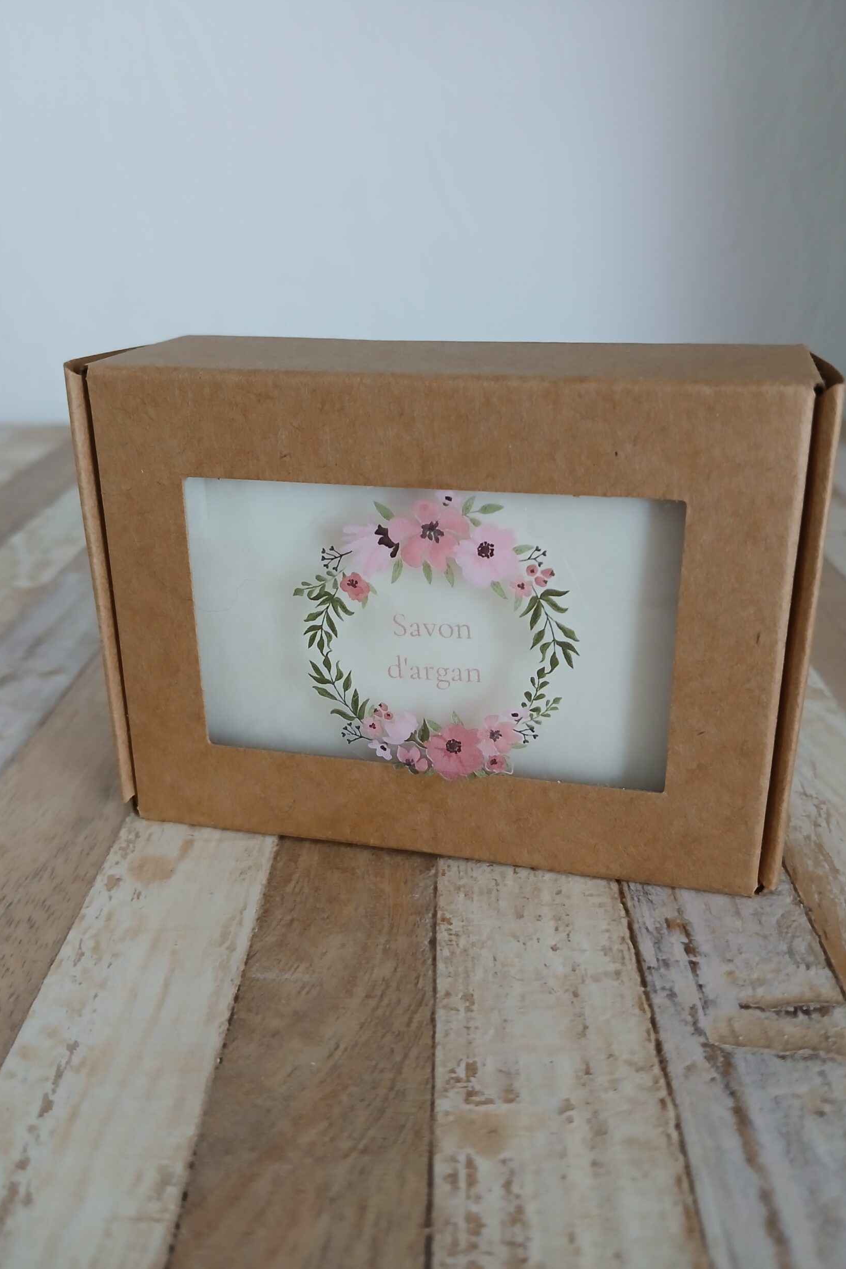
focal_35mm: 28
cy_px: 622
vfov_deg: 65.5
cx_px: 416
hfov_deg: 46.4
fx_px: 987
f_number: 1.8
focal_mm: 3.98
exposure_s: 1/25
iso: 250
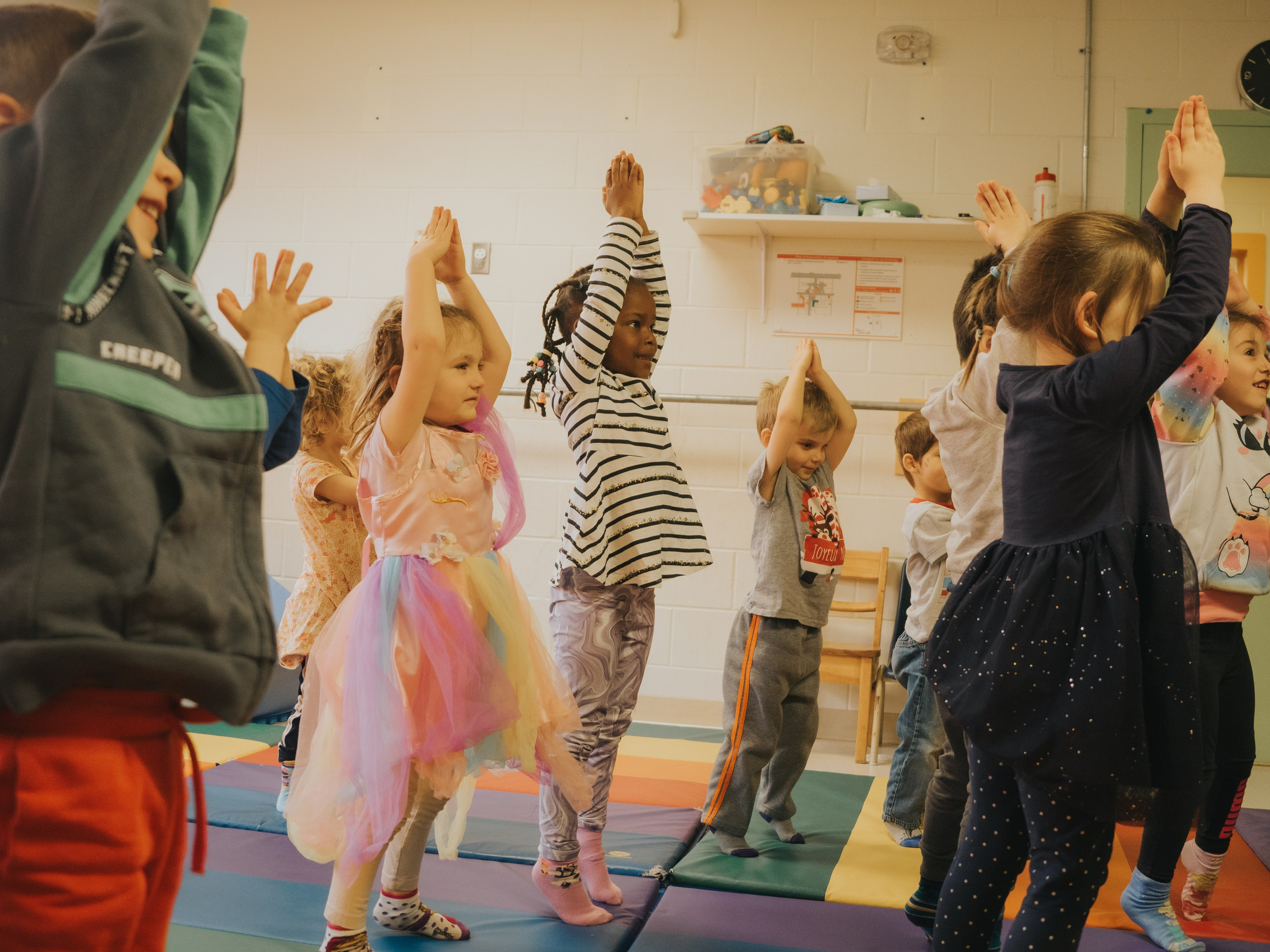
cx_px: 630
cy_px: 469
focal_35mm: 36
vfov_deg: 39.6
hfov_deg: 51.4
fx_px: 1321
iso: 800
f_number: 2.8
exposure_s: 1/200
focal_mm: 17
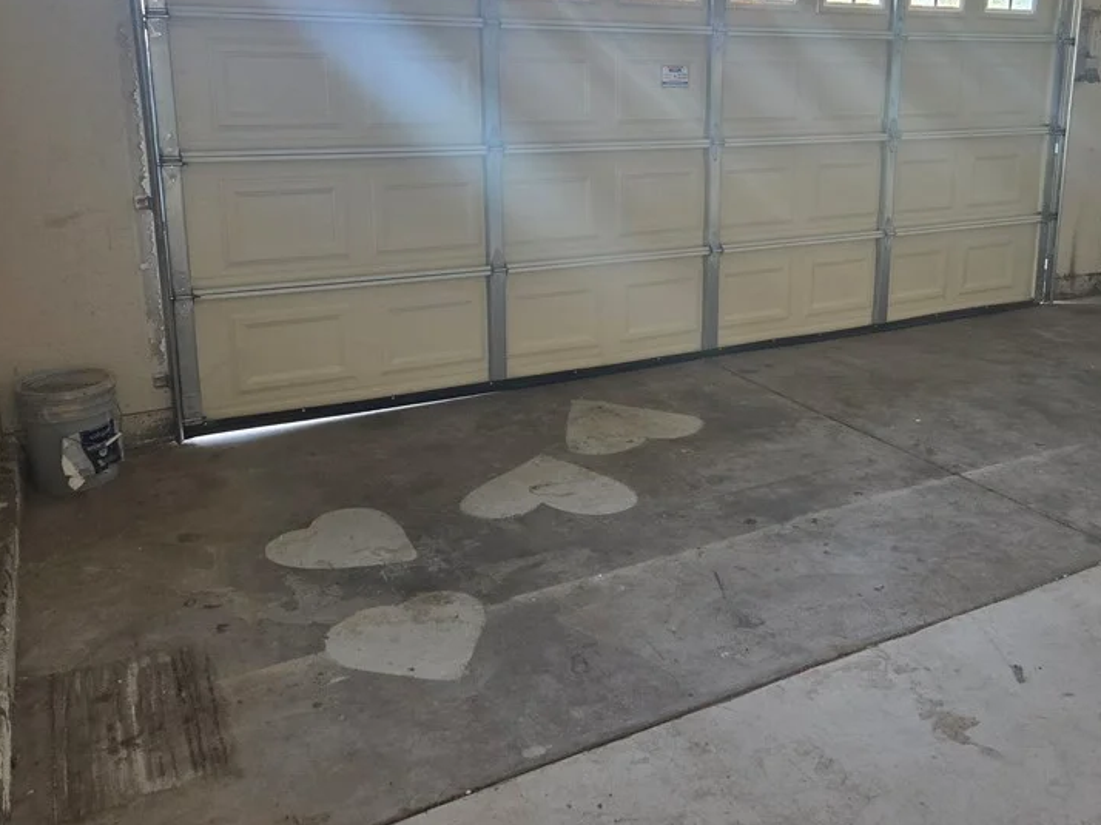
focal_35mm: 33
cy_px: 288
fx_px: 1049
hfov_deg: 54.7
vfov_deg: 42.5
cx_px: 688
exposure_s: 1/120
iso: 250
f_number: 1.8
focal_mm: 5.4
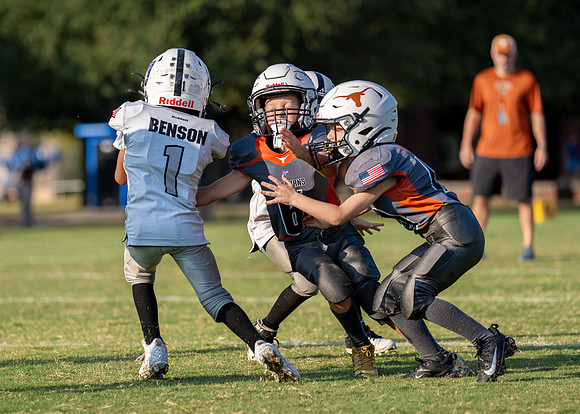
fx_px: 3685
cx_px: 244
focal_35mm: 224
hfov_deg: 9.0
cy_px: 195
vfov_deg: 6.4
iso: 320
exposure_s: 1/4000
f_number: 2.8
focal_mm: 158
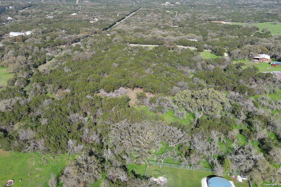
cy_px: 80
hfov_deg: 55.6
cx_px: 121
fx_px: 265
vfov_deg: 38.8
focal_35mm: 34
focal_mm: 10.57
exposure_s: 1/927
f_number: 2.8
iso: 100
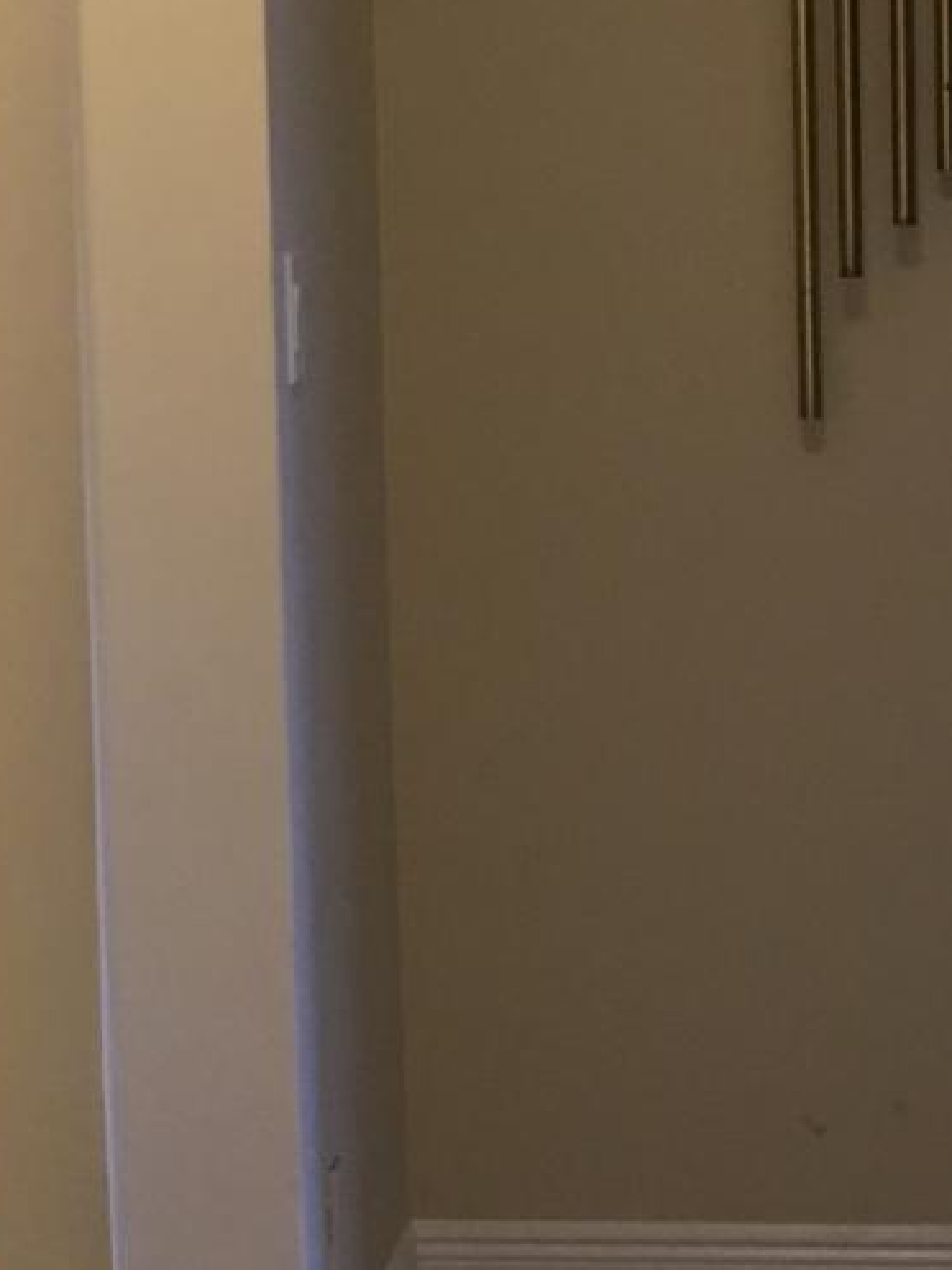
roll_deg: +1.1
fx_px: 4290
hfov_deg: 12.7
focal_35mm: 117
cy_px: 538
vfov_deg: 16.8
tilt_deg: -5.0
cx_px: 371
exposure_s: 1/15
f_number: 2.2
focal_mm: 4.15
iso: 64
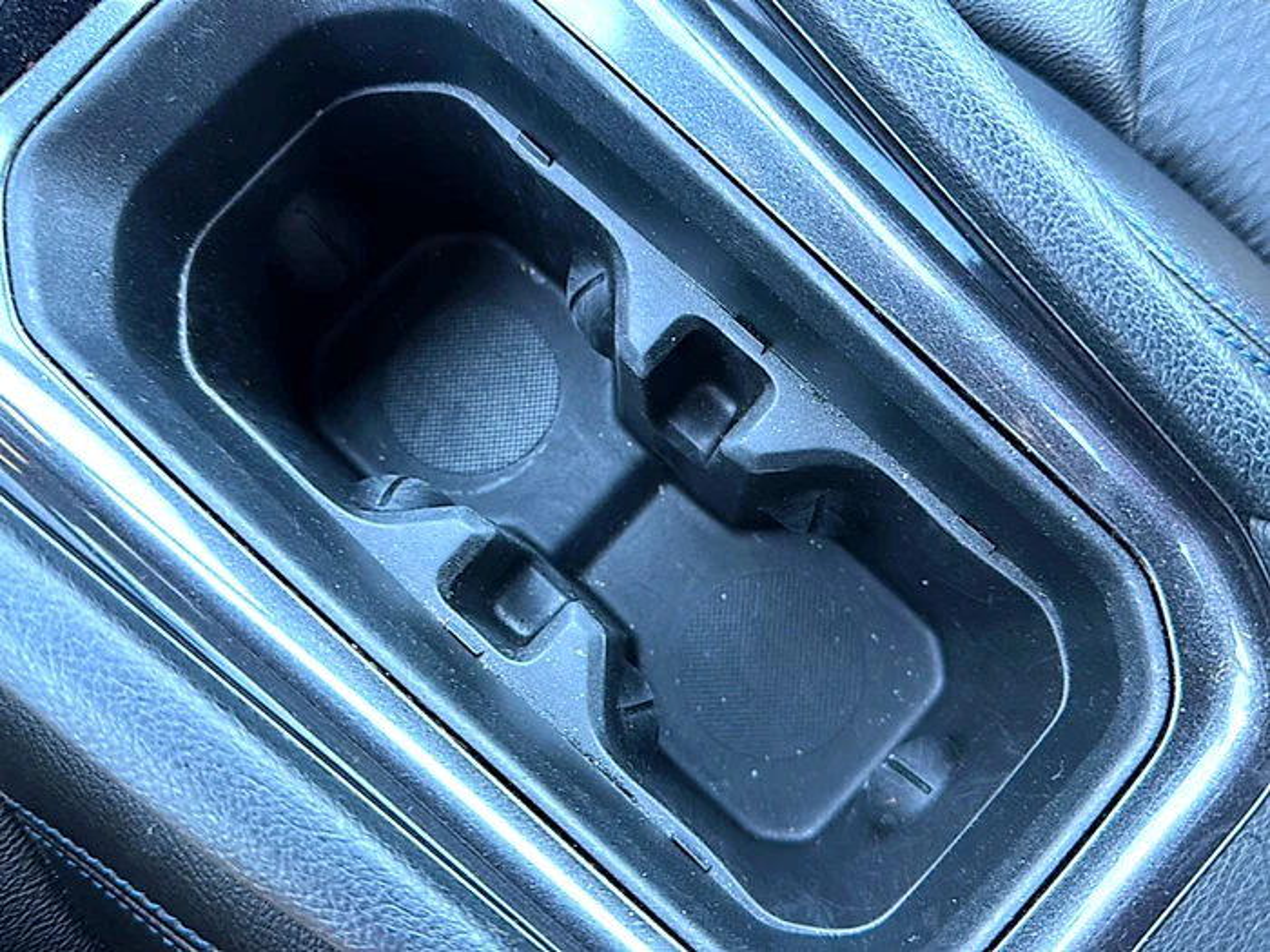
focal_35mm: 25
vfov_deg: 54.9
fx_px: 917
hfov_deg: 69.4
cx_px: 635
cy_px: 476
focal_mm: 6.86
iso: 160
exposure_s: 1/40
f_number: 1.78
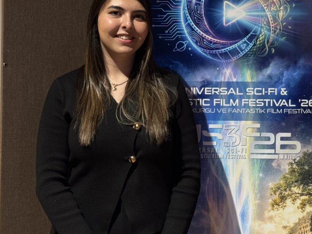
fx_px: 613
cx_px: 199
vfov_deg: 21.6
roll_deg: -1.8
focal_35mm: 68
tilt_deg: -0.6
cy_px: 84
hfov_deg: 28.4
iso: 250
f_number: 1.78
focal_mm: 6.76
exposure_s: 1/33
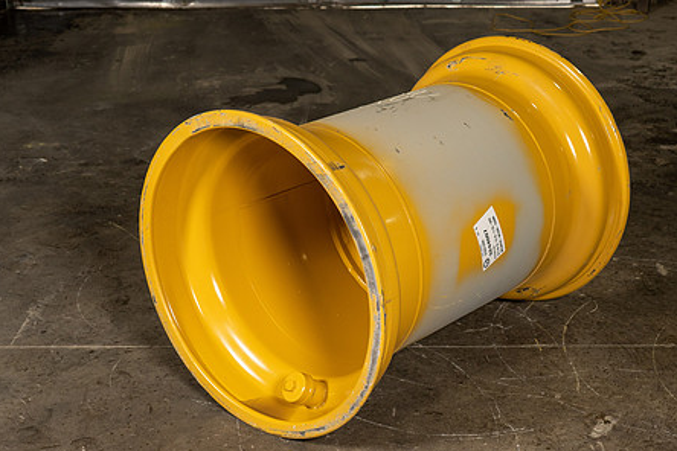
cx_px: 389
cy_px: 219
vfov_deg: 21.2
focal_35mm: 64
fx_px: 1203
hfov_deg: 31.4
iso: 640
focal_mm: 49
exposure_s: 1/160
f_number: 5.6
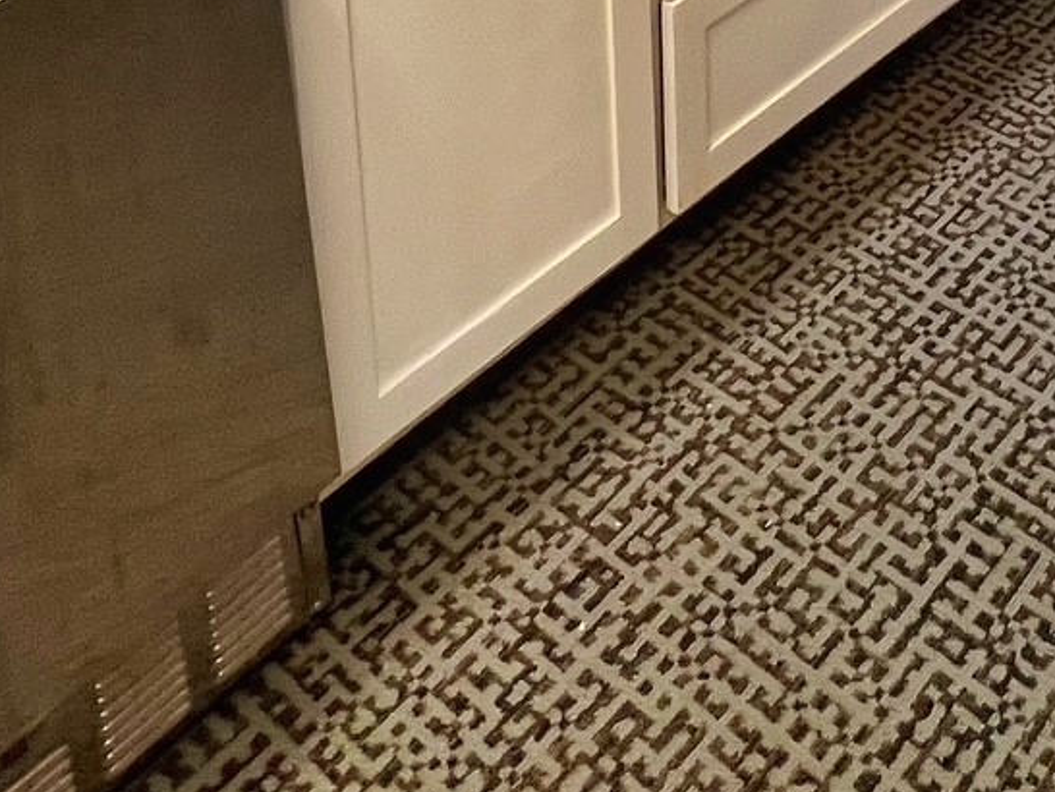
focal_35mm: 48
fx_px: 1464
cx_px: 889
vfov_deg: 21.5
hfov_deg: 37.7
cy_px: -580
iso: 160
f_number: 1.8
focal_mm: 1.57
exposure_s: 1/60
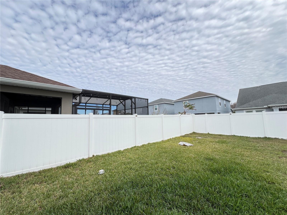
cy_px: 108
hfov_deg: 106.2
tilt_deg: +6.3
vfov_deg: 89.9
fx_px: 108
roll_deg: +2.1
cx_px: 144
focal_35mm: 13
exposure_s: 1/1033
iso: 32
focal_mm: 1.57
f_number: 1.8
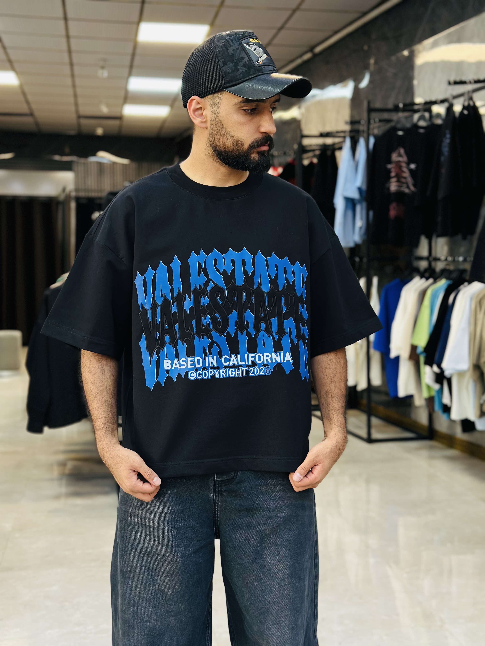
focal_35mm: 48
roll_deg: +0.5
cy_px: 323
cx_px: 242
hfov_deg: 30.3
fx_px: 897
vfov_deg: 39.7
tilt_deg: -3.5
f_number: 1.78
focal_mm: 6.86
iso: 125
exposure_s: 1/143
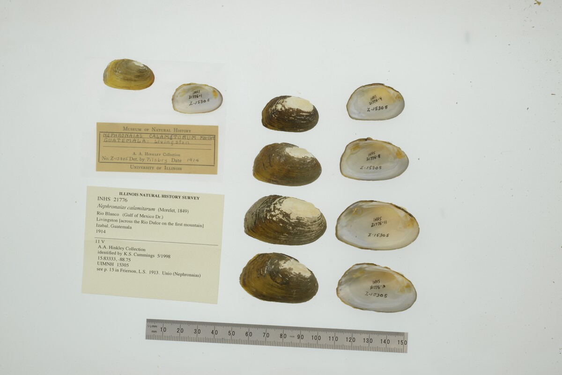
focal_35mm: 60
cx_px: 281
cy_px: 188
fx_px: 937
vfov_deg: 22.6
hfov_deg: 33.4
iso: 100
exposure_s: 1/10
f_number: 32
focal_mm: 60
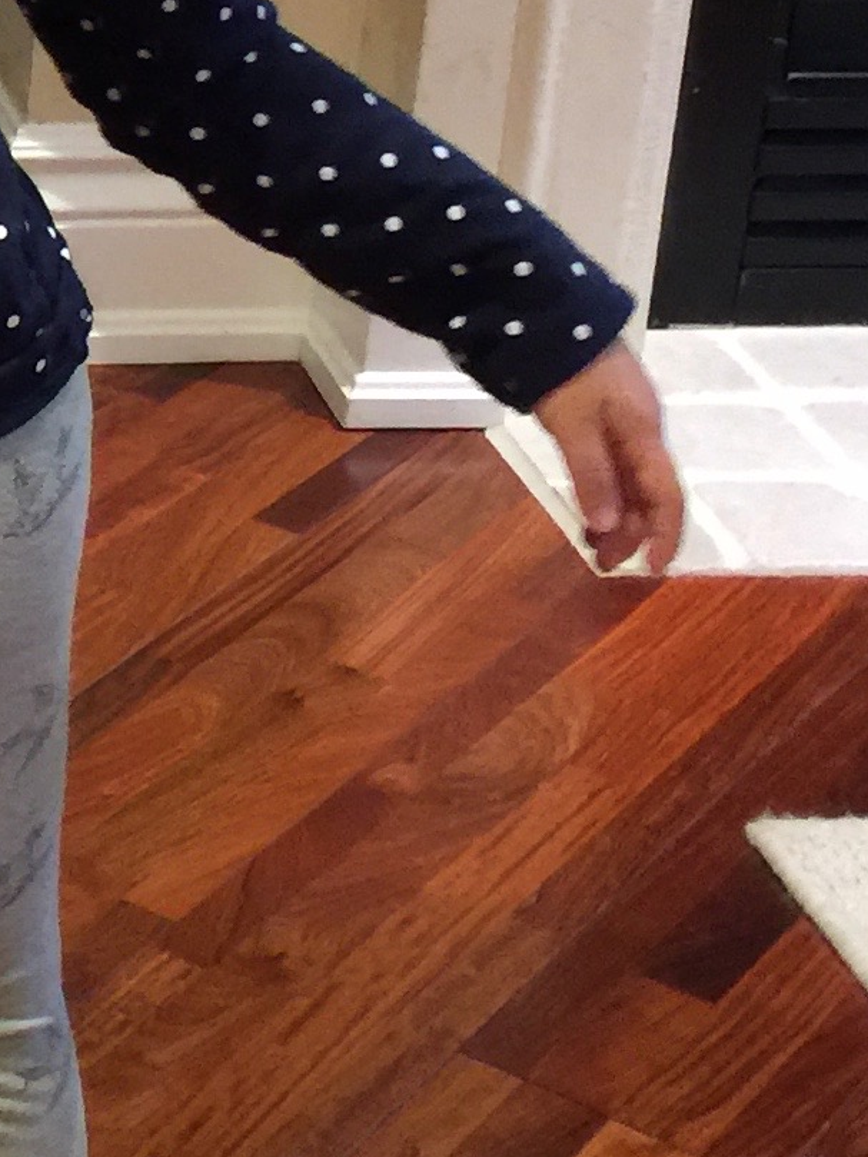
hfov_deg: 11.7
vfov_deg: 16.3
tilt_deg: -17.5
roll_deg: -1.6
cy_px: -120
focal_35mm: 117
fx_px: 3911
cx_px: -721
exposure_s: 1/4
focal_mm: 4.15
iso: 64
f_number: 2.2
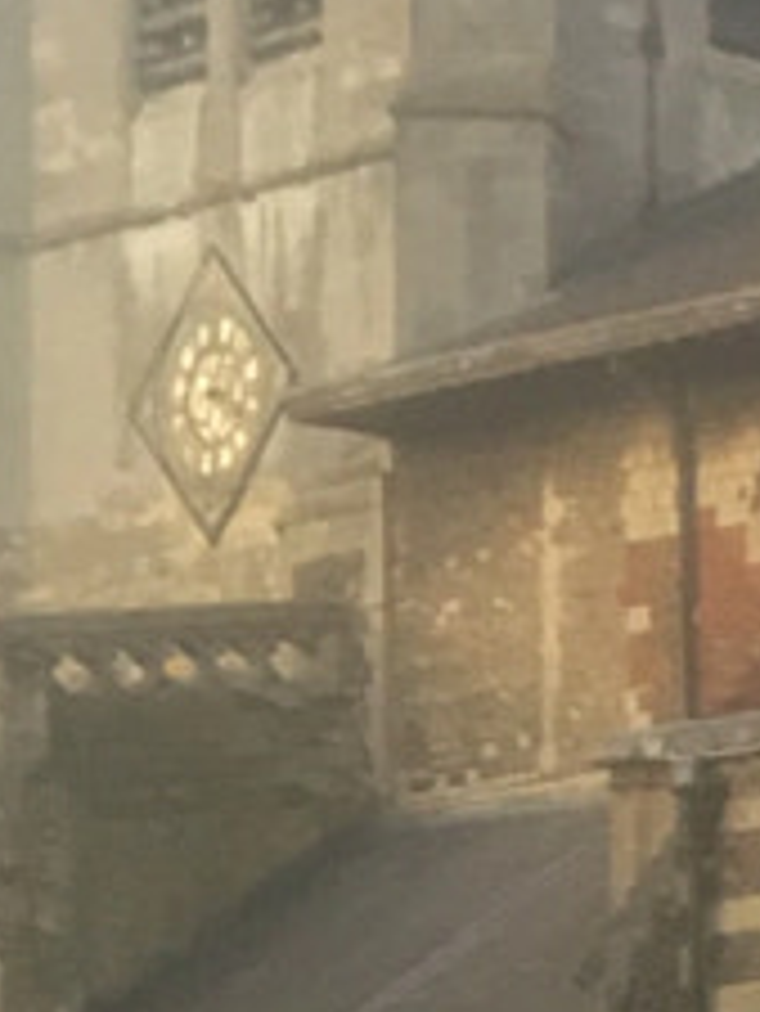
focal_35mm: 206
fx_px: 6025
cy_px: 2037
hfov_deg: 6.6
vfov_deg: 9.0
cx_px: 2271
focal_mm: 4.15
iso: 50
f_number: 2.2
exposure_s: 1/33
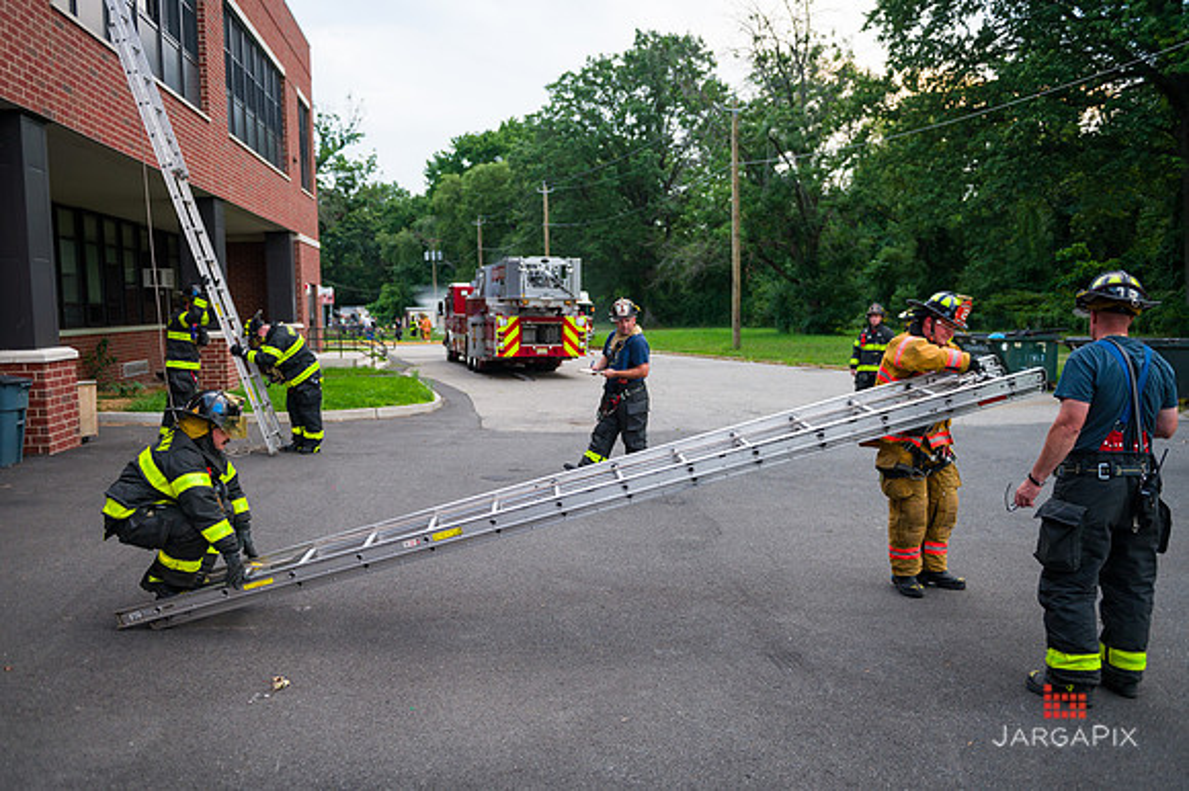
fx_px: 957
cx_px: 594
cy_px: 396
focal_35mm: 29
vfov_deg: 44.9
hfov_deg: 63.7
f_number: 3.2
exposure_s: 1/200
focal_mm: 29
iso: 500
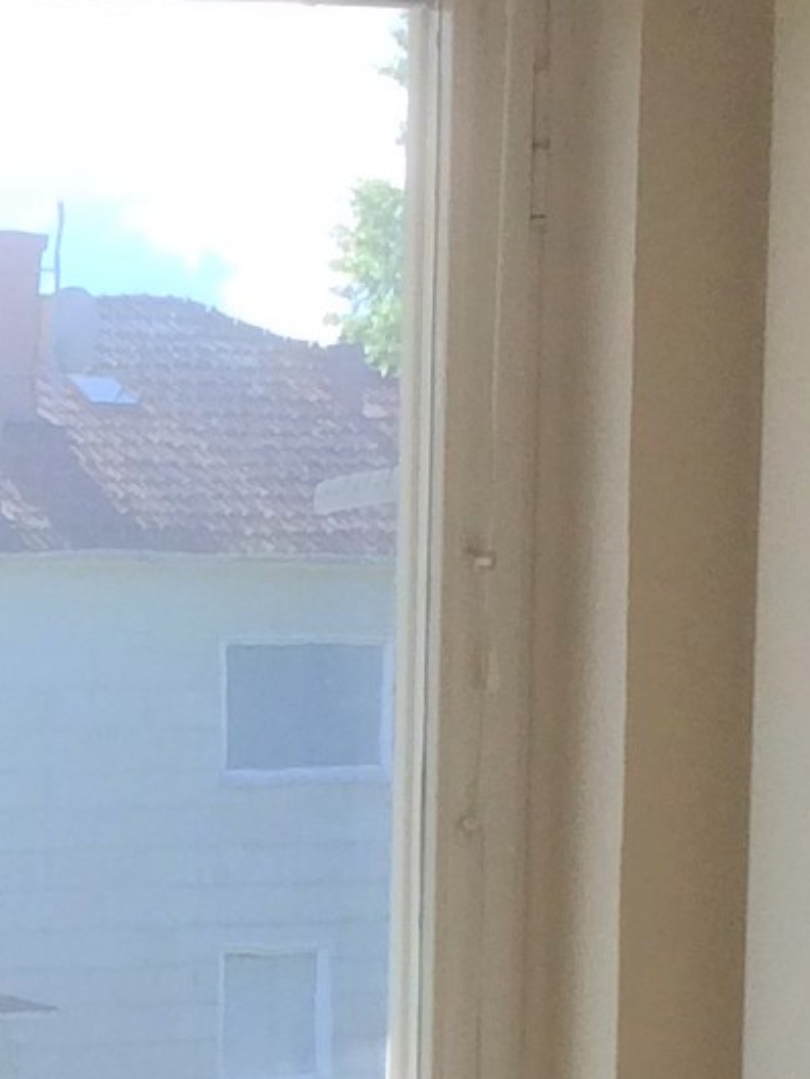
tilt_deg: -11.7
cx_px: -602
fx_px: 5582
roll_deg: +1.4
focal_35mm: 179
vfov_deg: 10.5
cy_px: 1854
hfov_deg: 8.0
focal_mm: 4.15
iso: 32
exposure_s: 1/477
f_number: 2.2
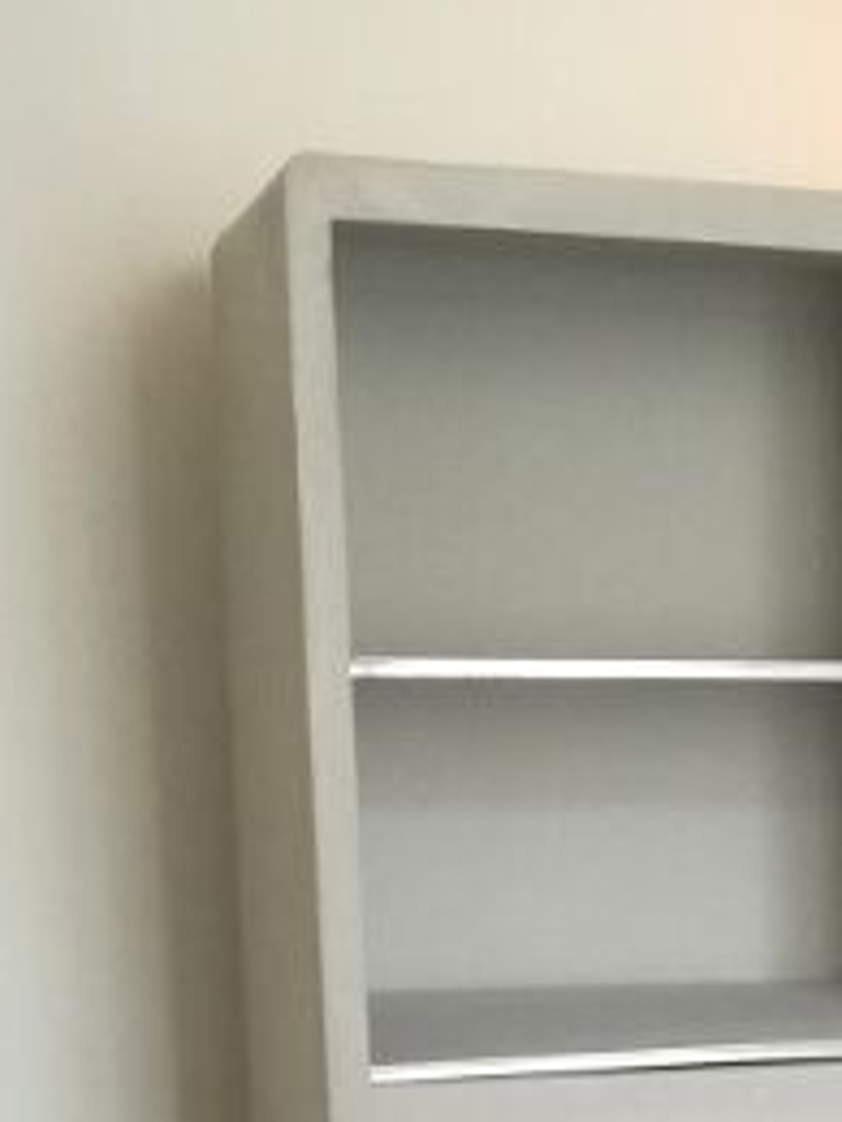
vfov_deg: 22.0
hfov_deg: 16.9
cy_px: 1295
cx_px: 1032
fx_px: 2692
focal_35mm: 83
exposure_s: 1/33.3
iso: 250
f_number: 2
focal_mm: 3.79
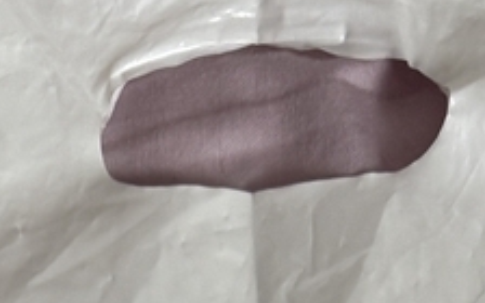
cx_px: 238
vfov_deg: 6.9
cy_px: 1281
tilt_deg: -83.9
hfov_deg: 15.4
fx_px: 1798
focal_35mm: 136
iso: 200
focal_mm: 6.76
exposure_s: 1/60
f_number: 1.78
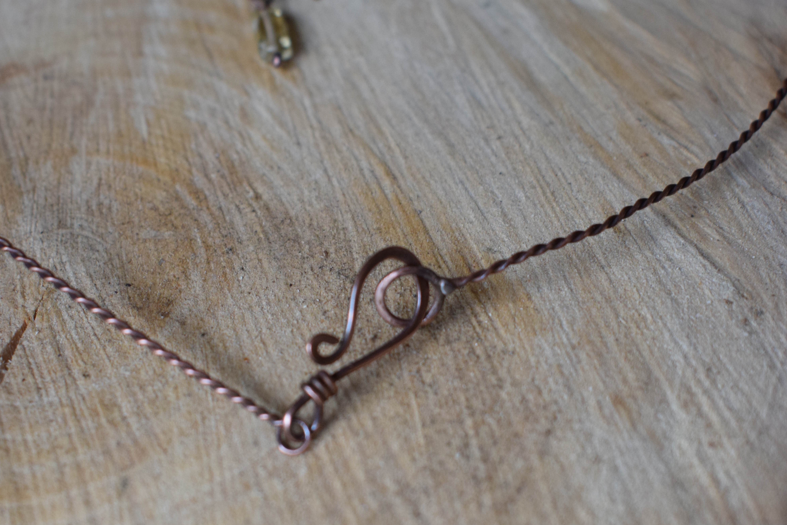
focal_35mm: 66
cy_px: 262
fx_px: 1437
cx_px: 393
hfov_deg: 30.6
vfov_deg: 20.7
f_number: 5.6
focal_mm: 29
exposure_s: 1/125
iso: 800
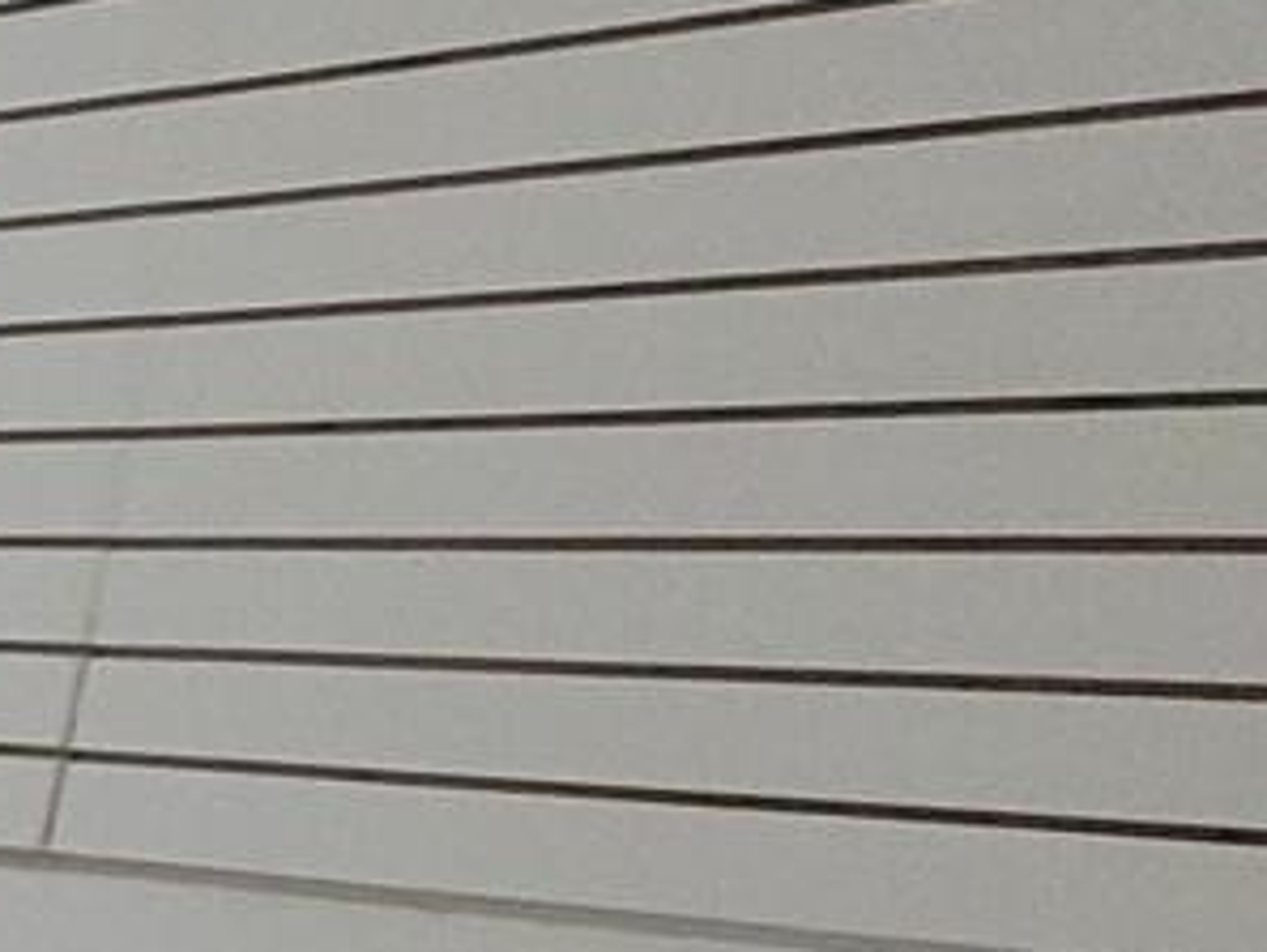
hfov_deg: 14.5
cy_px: 1289
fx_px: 2563
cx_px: -1903
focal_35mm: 70
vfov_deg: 19.2
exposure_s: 1/60
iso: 250
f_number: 2.2
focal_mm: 1.74
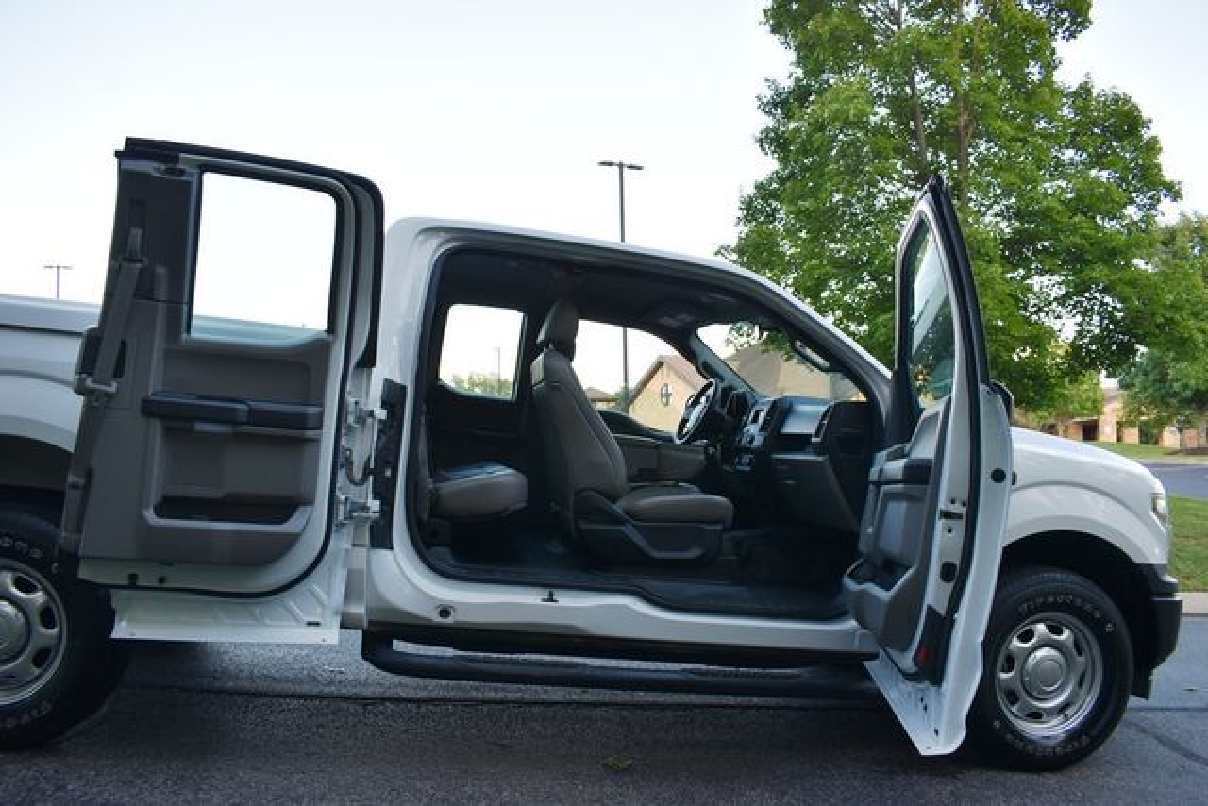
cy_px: 403
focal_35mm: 27
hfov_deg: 67.4
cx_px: 604
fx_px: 906
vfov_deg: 48.0
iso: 360
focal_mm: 18
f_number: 5.6
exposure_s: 1/250
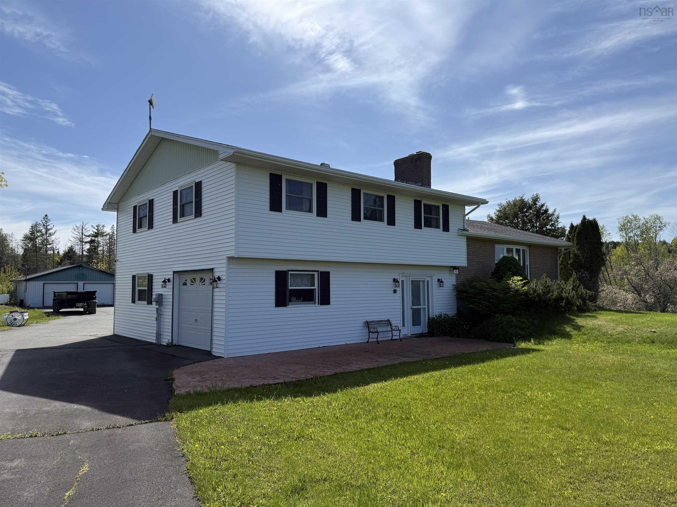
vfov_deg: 56.8
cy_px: 254
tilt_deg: +3.3
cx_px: 338
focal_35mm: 24
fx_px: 469
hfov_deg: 71.6
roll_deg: -0.1
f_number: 1.78
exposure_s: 1/7353
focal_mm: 6.76
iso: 80
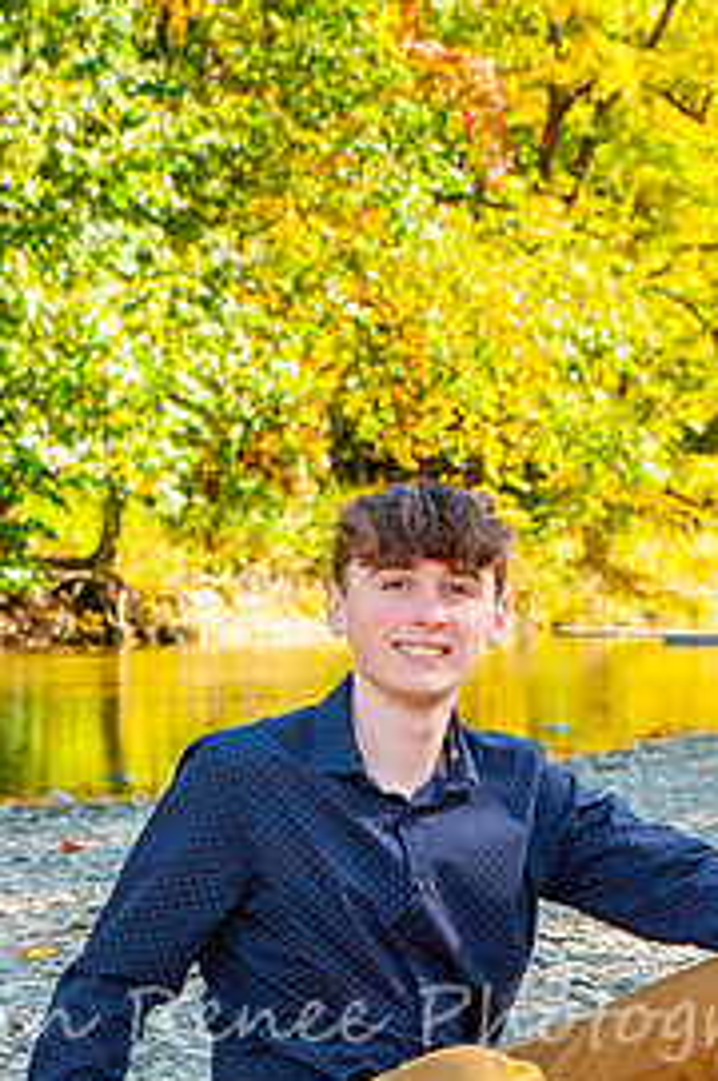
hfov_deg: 14.7
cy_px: 882
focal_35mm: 93
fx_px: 2789
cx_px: 401
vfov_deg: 21.6
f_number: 7.1
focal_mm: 56
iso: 400
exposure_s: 1/160
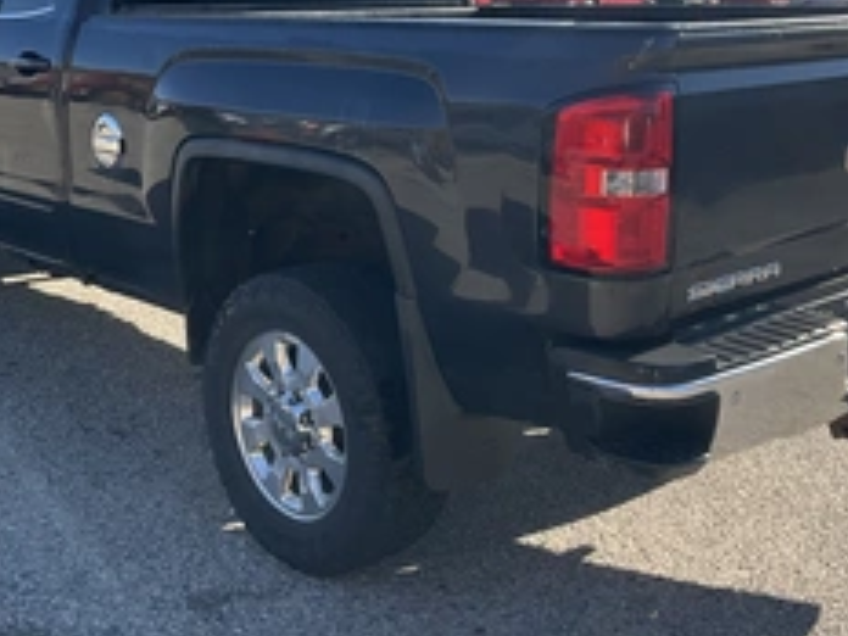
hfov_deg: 38.2
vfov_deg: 28.7
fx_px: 1225
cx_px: 395
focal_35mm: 50
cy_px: 164
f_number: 1.8
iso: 25
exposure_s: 1/829
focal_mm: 3
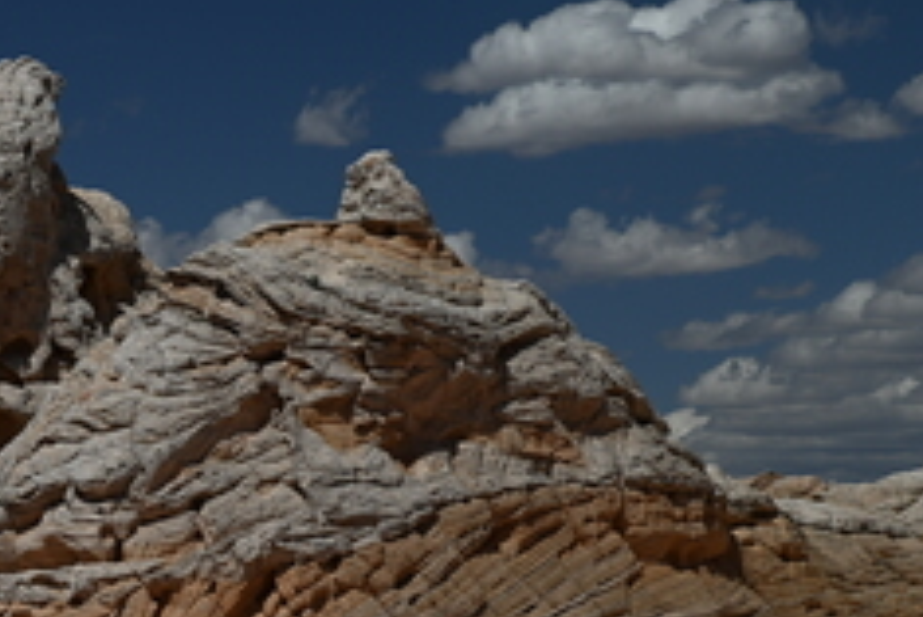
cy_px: 615
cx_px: -145
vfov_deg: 8.7
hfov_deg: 12.8
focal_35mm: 157
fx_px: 4028
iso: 100
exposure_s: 1/800
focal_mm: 66
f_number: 6.3
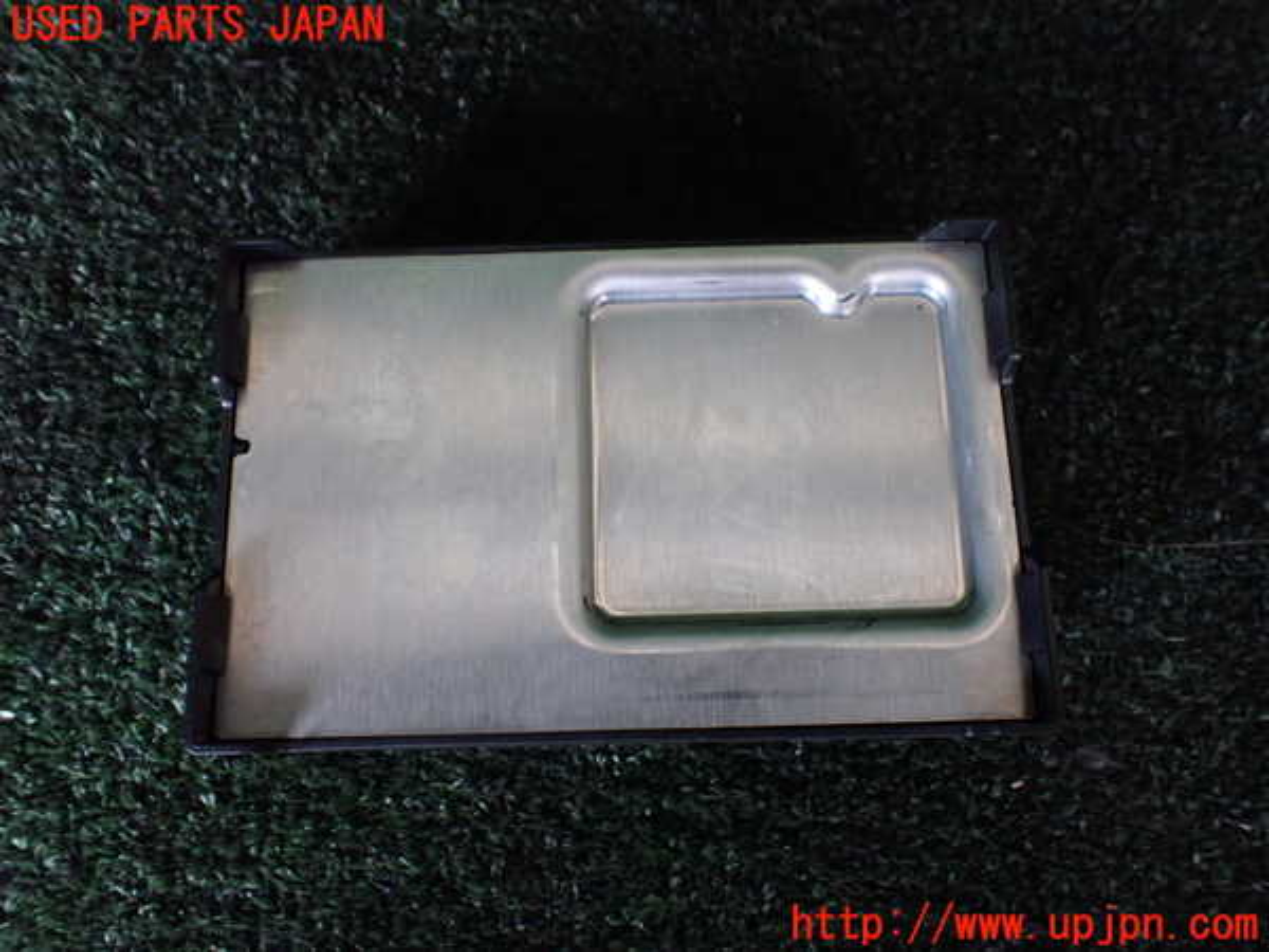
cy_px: 476
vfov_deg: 46.8
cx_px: 634
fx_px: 1100
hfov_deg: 60.0
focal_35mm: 30
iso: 800
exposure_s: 1/125
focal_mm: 5.4
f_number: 2.3
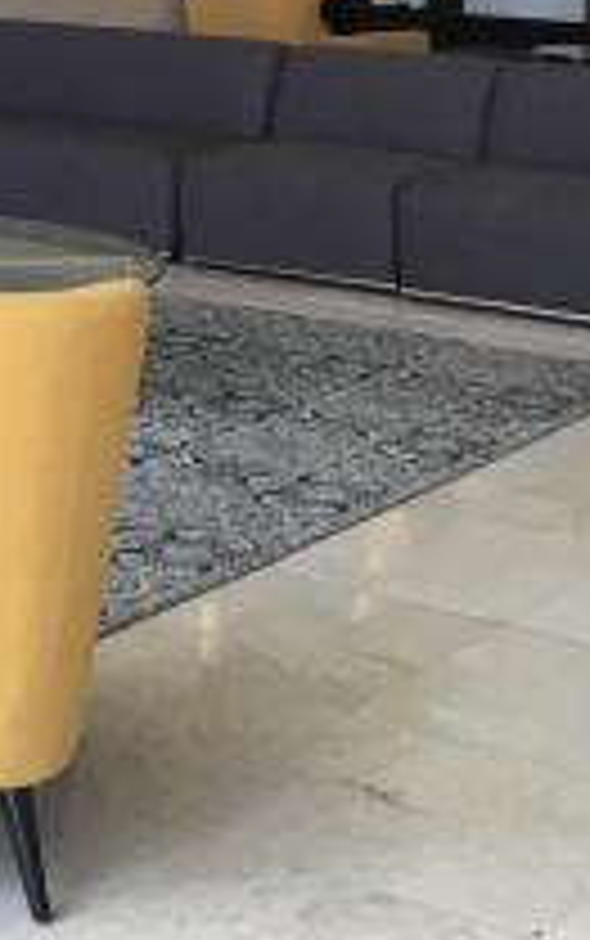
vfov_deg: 21.2
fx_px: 2413
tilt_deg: -4.1
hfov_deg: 13.6
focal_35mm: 94
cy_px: -31
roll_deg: +0.2
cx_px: -117
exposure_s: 1/30
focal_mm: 4.15
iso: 25
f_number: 2.2
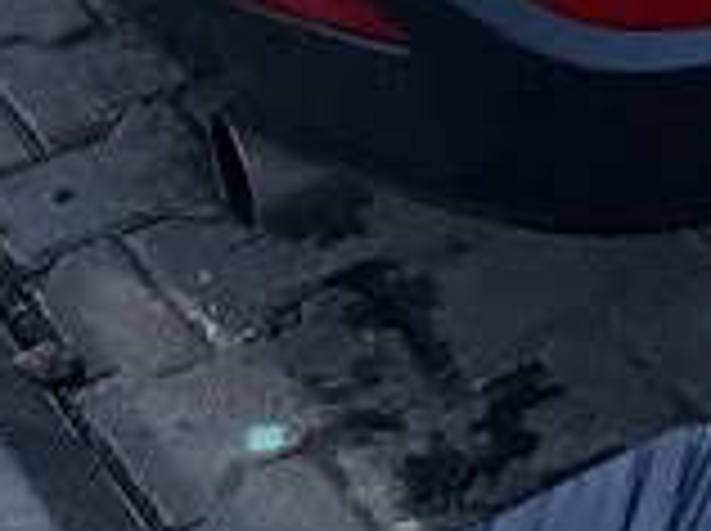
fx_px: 3117
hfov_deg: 11.3
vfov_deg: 8.3
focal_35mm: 152
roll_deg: +0.3
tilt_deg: -16.9
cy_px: -1030
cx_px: 1580
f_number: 1.78
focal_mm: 6.76
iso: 1000
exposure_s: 1/33
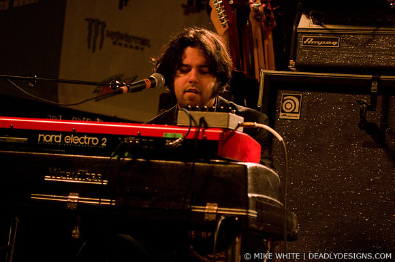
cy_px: 131
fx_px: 1150
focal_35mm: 105
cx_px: 198
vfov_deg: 13.0
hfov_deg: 19.5
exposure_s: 1/160
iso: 1000
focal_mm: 70
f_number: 3.2
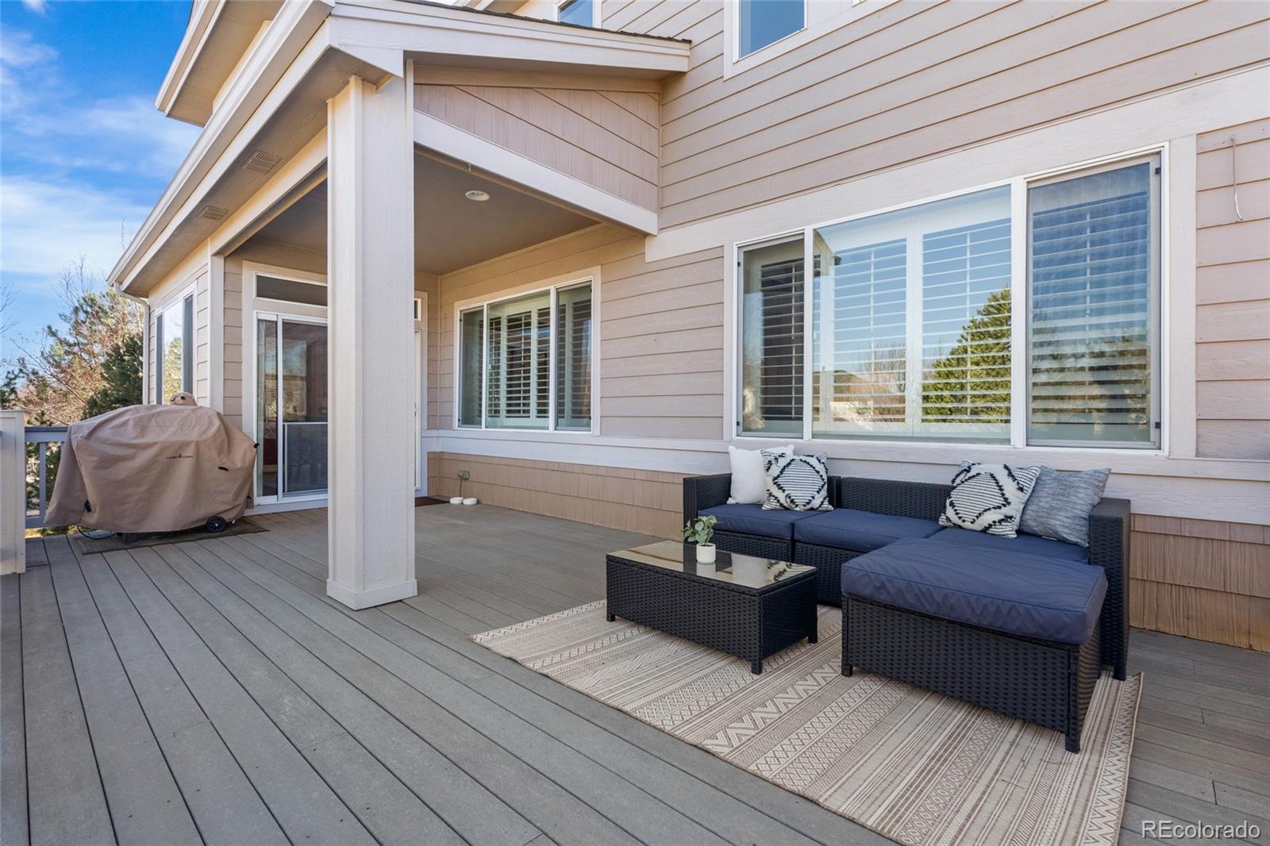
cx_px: 635
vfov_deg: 73.7
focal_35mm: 16
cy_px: 423
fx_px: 564
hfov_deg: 96.7
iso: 800
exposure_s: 1/125
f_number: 8
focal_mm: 16
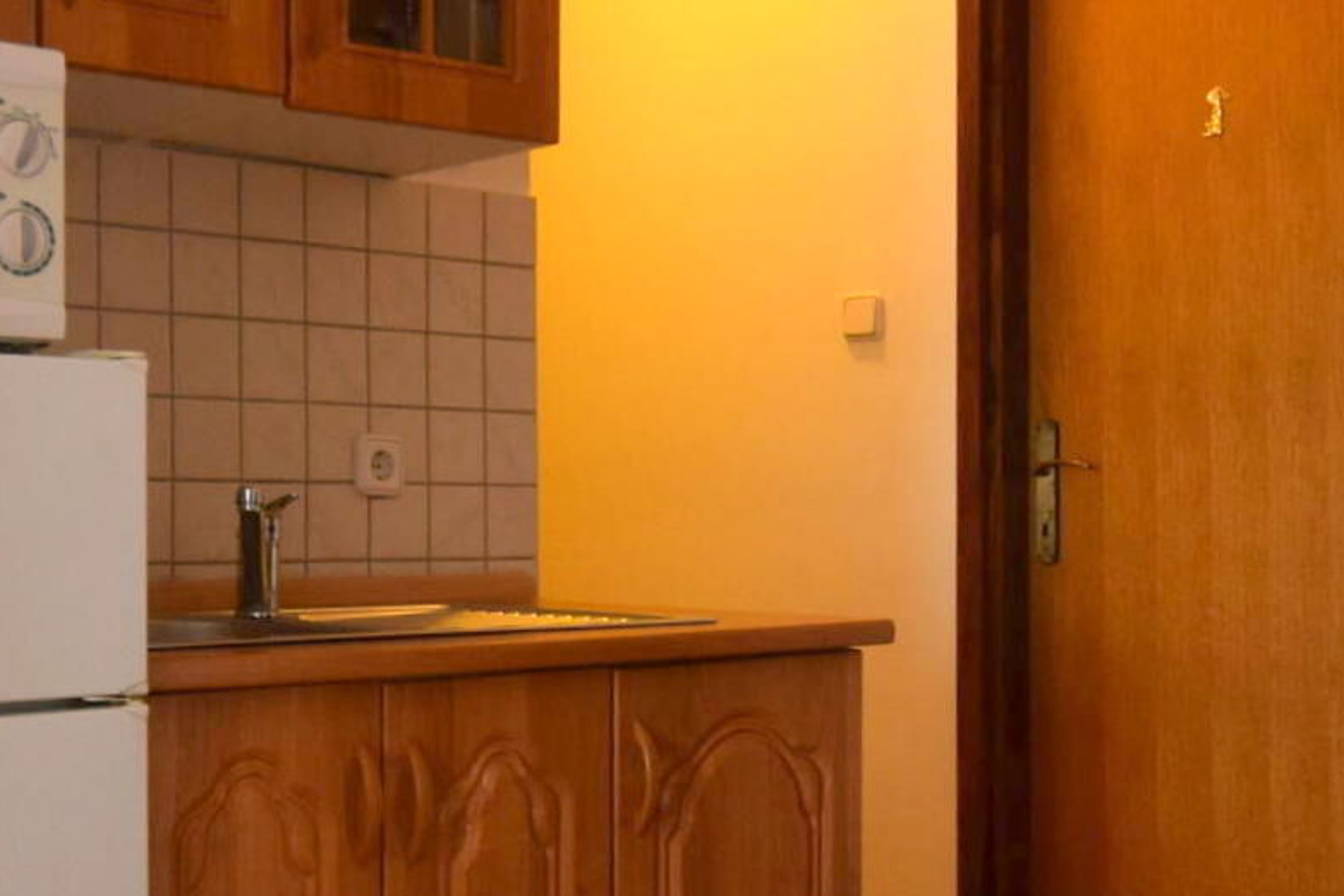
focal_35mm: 46
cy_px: 467
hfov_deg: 40.6
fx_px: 1717
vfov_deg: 29.2
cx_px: 230
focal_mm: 10
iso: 560
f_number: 4
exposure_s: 1/60
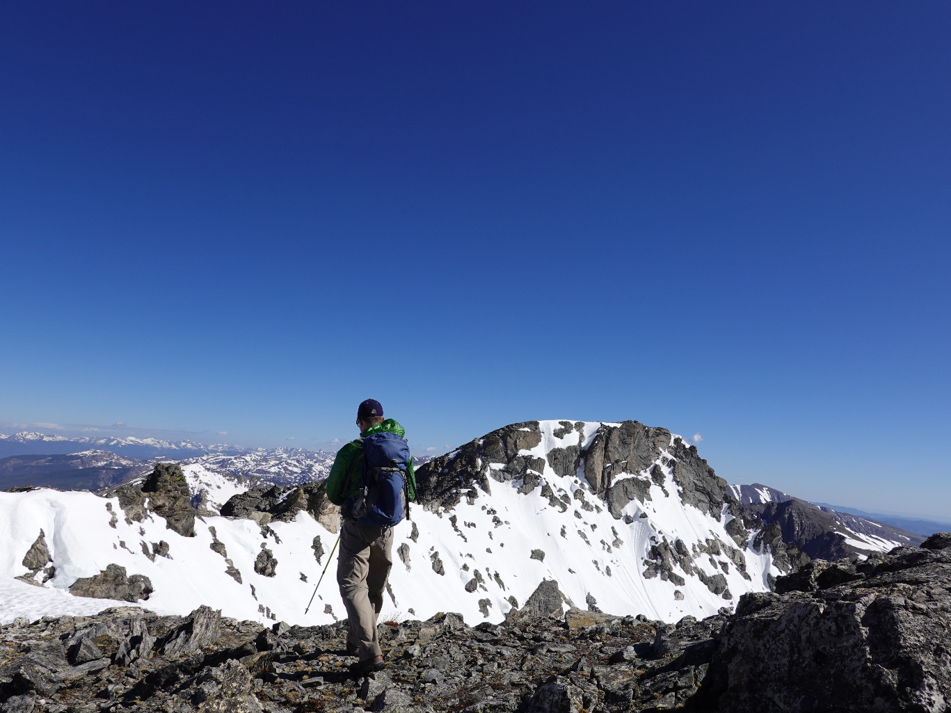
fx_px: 742
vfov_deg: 51.3
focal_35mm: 27
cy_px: 366
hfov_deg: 65.3
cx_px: 479
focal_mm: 9
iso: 100
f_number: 5.6
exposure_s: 1/800
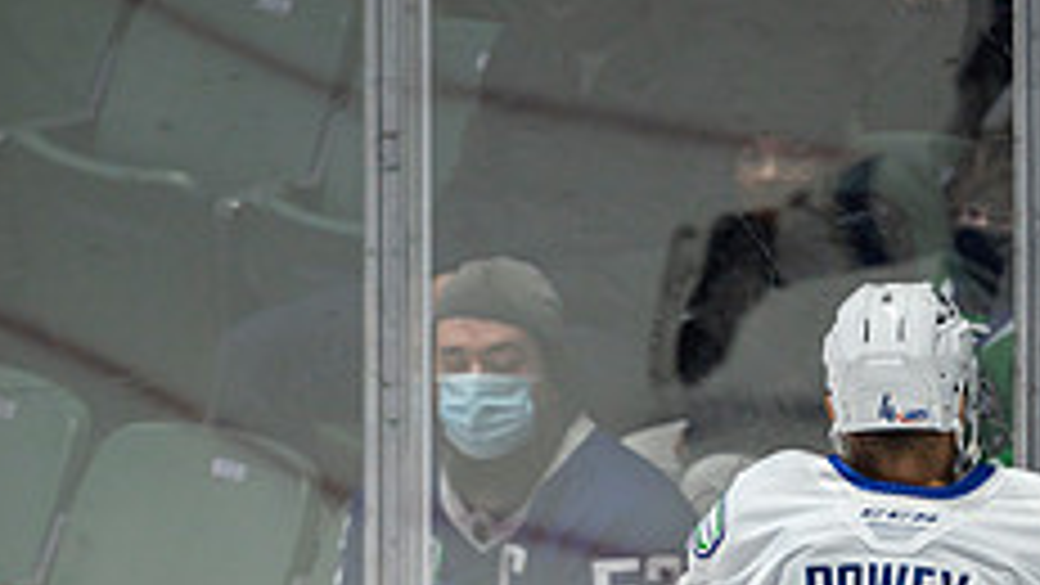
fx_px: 33813
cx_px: 518
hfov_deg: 1.8
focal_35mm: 1226
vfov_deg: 1.0
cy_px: 999
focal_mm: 600
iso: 1600
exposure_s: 1/640
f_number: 4
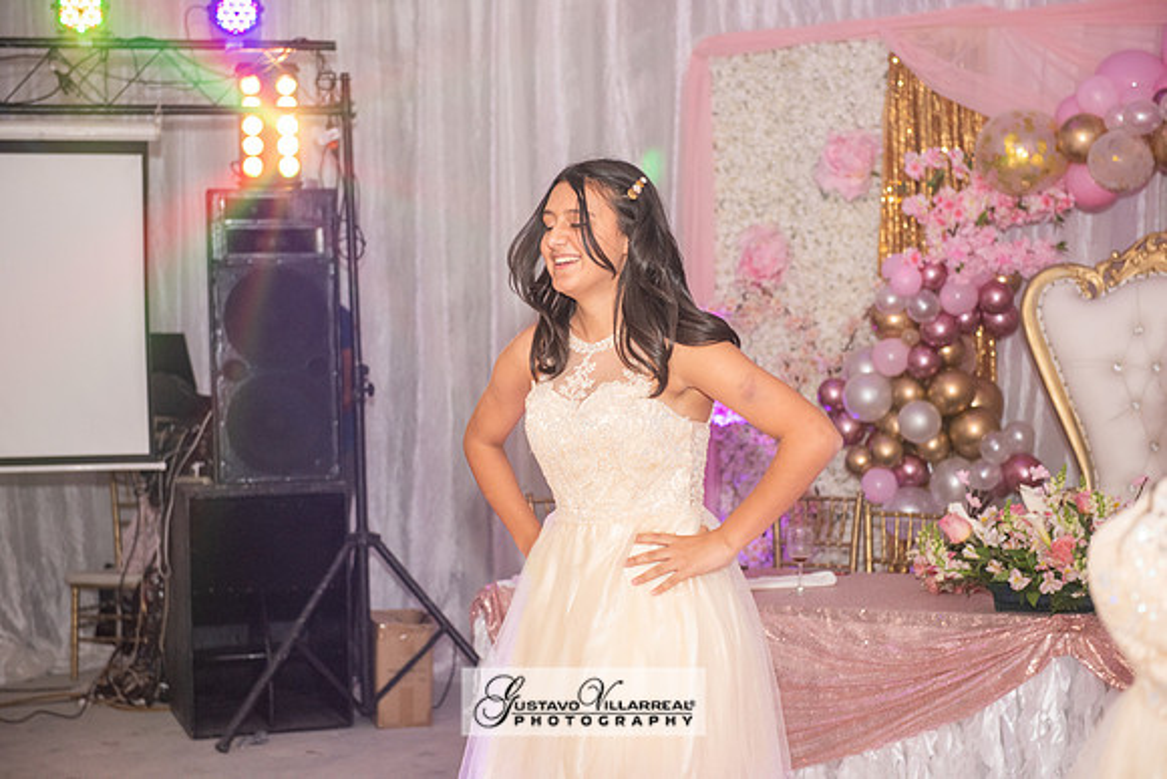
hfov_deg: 28.8
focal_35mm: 70
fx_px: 2270
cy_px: 390
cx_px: 584
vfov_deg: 19.5
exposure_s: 1/160
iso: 1250
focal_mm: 70
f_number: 4
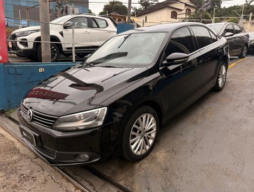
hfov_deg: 71.5
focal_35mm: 24
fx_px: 176
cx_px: 127
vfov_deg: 56.9
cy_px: 96
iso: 80
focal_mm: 6.76
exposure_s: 1/967
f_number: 1.78
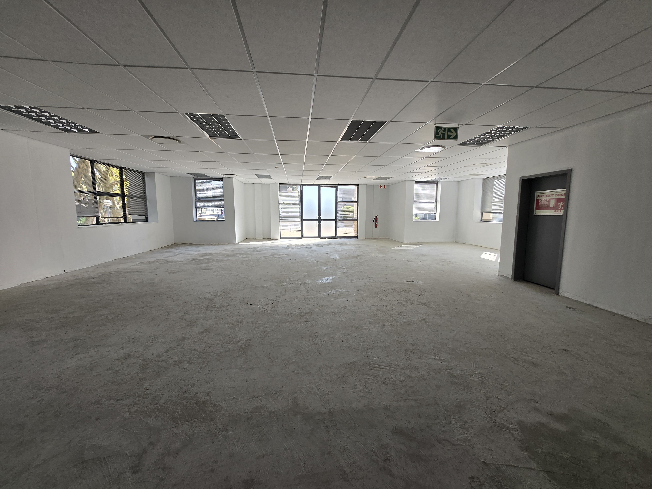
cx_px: 326
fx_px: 245
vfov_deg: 89.9
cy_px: 244
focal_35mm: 13
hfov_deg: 106.2
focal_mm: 1.7
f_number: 2.2
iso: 25
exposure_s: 1/100
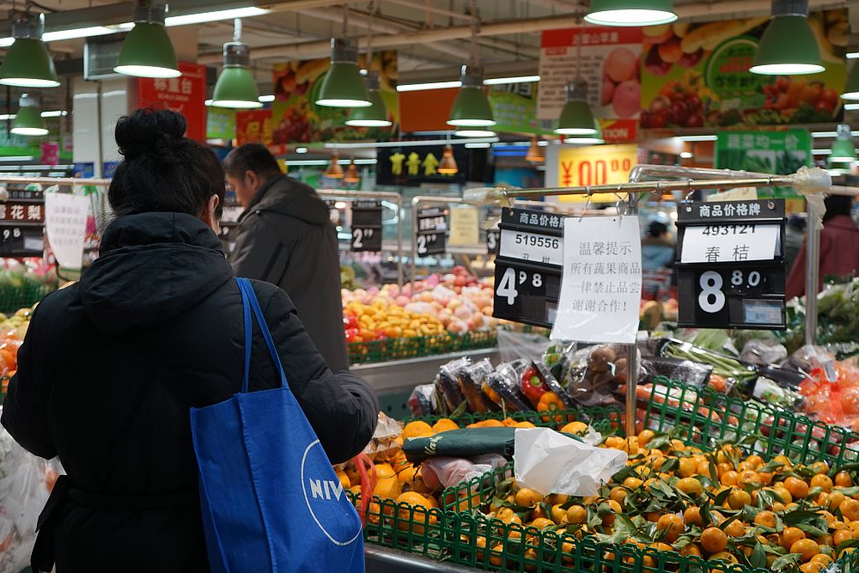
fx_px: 1145
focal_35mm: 48
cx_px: 423
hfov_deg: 41.1
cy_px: 305
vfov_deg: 28.1
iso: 160
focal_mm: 40
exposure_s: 1/60
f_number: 4
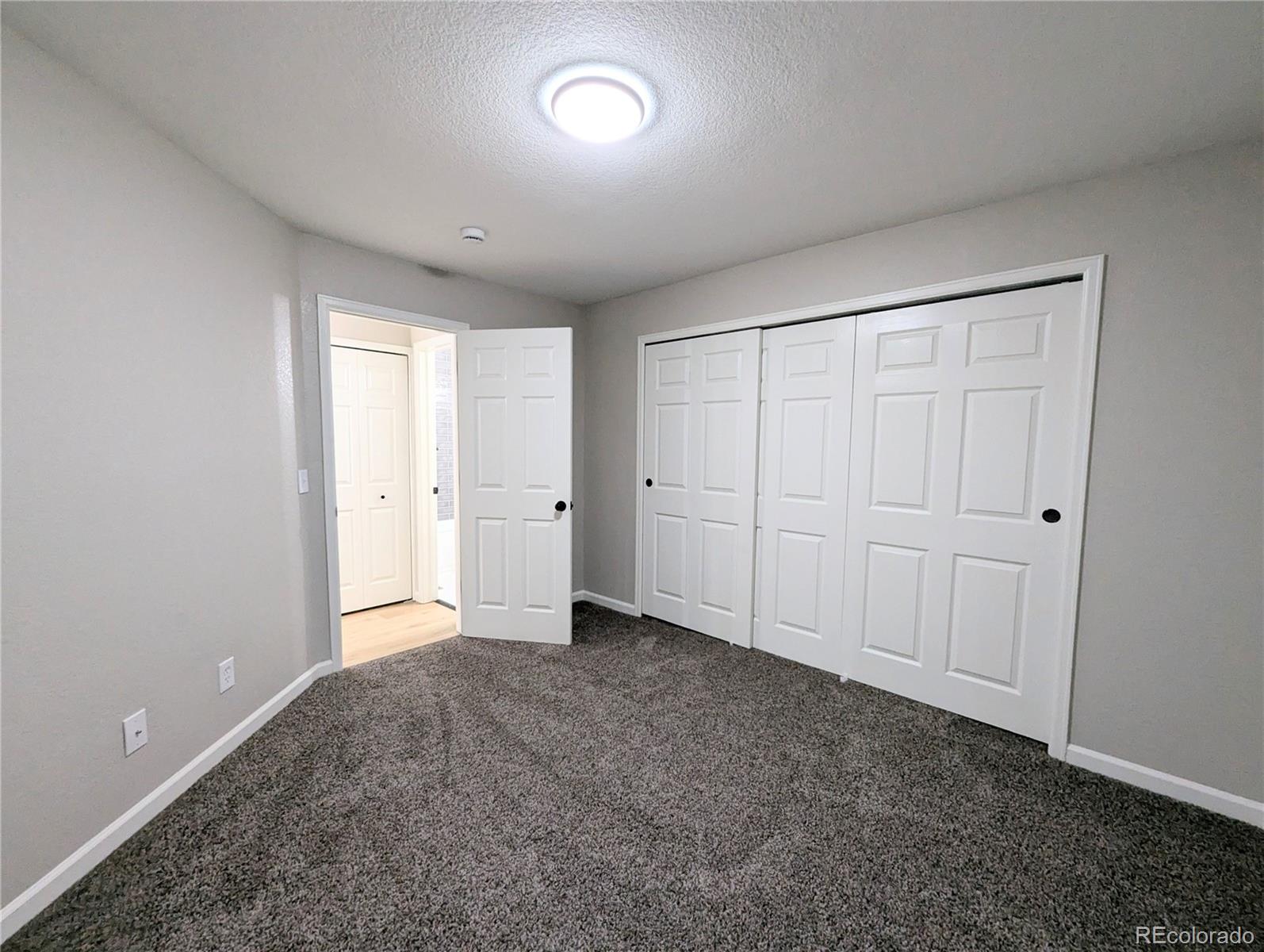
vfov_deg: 90.1
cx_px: 632
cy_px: 476
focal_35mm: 13
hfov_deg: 106.1
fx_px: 475
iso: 222
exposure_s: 1/60
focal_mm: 1.95
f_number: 2.2
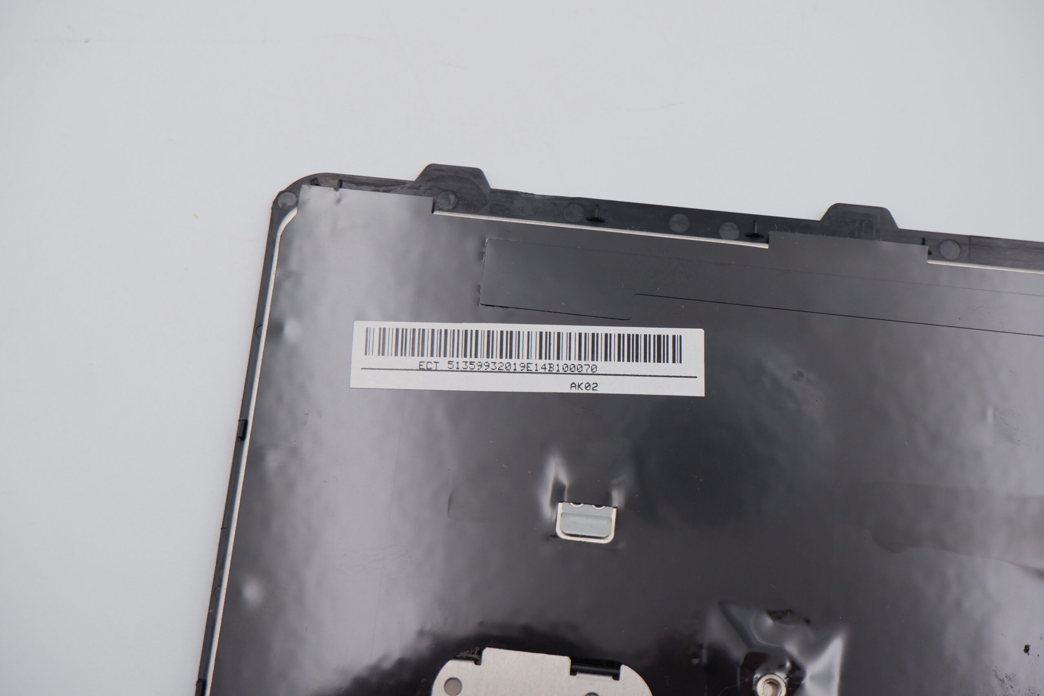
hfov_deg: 38.9
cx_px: 522
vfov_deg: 26.5
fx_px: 1479
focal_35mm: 51
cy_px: 348
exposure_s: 1/450
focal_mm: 34.3
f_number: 5.6
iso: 800
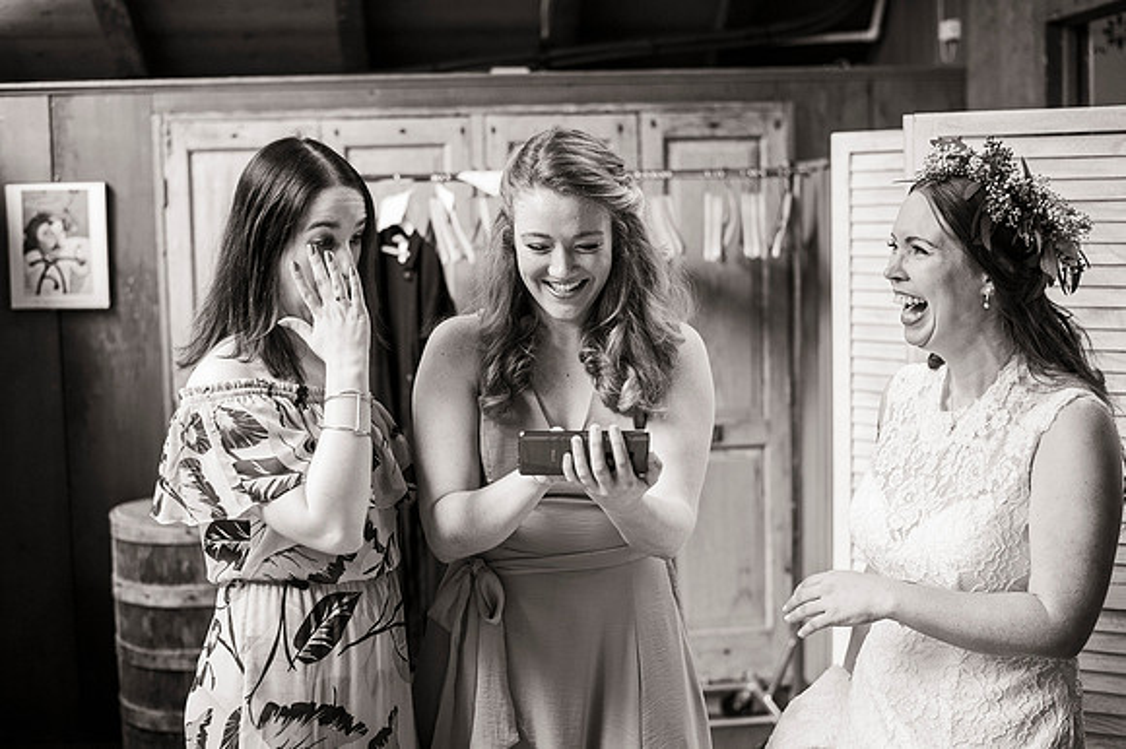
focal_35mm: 50
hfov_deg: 39.6
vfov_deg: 27.0
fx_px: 1563
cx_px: 563
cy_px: 374
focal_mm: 50
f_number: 2.8
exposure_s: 1/250
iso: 1600
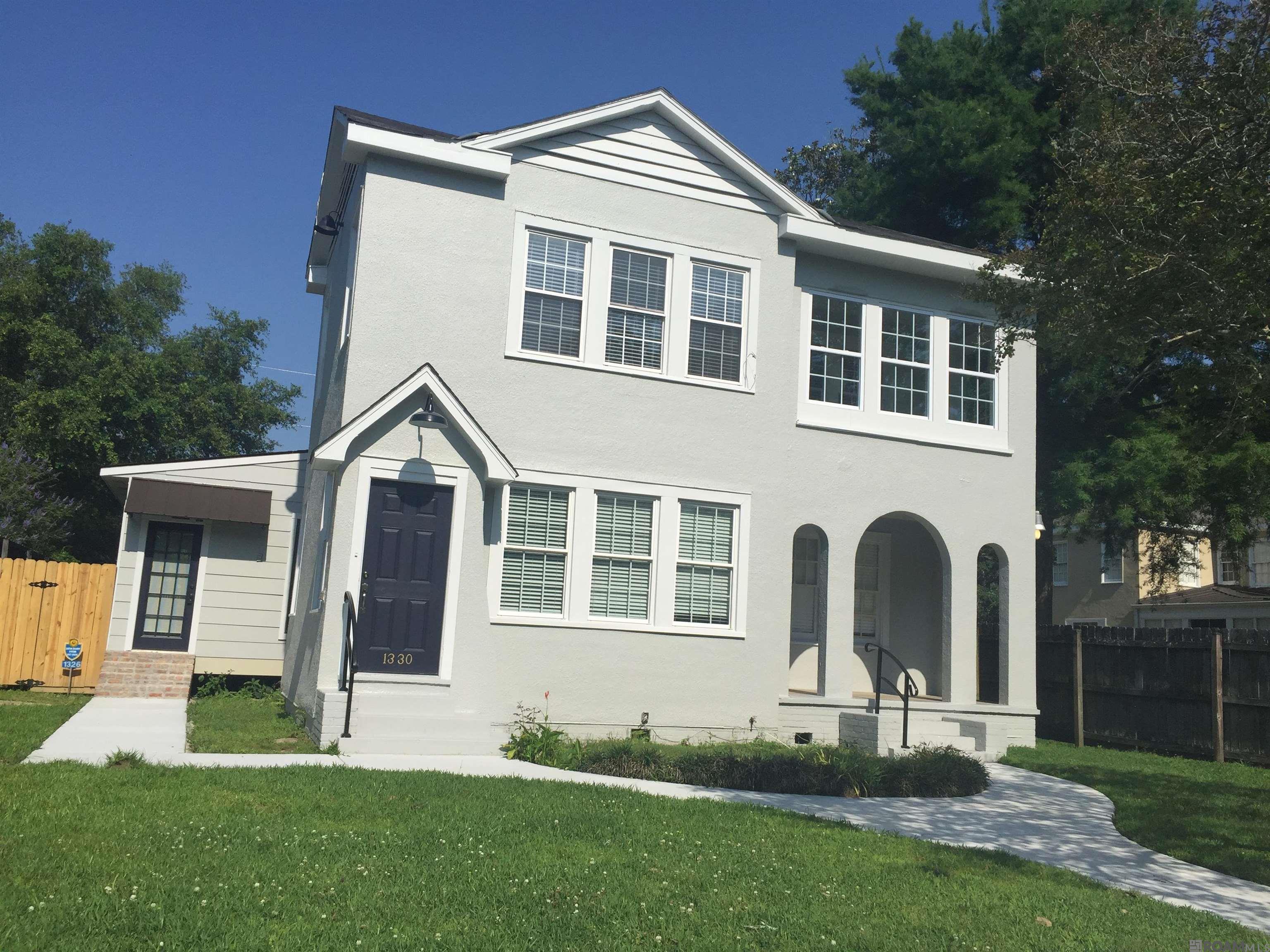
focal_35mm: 29
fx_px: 1064
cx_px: 635
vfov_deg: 48.2
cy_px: 476
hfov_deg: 61.7
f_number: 2.2
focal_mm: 4.15
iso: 32
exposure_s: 1/3968
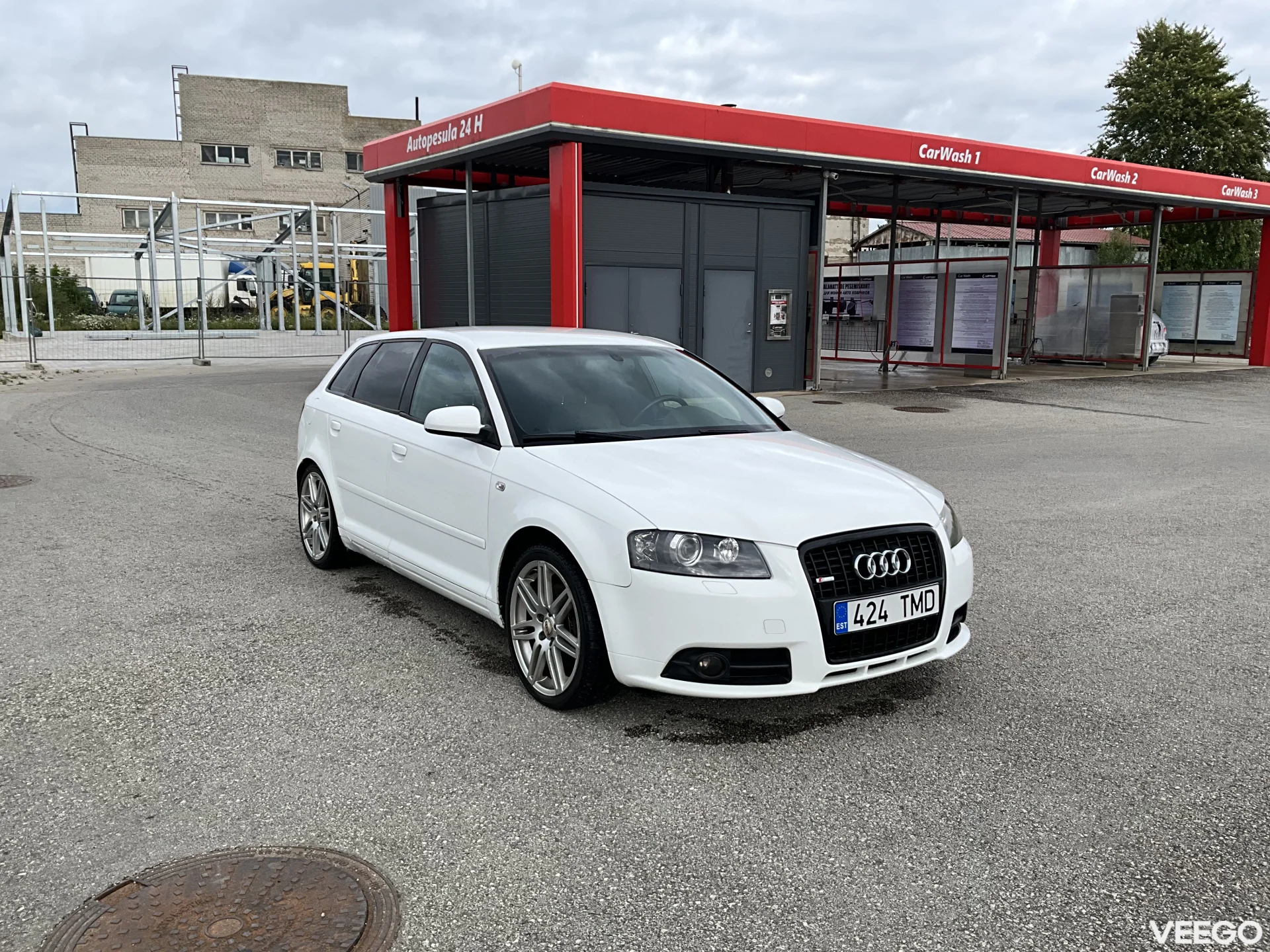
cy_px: 476
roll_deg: -0.4
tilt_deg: -9.8
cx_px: 635
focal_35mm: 29
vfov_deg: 48.2
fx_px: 1064
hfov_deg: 61.7
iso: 25
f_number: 1.8
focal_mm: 3
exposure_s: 1/749
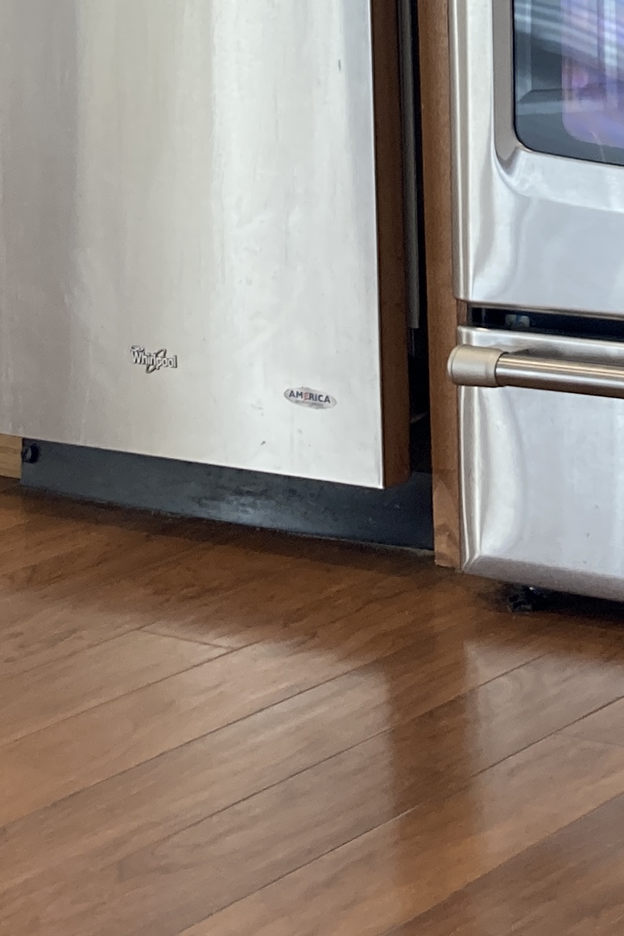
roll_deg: +1.9
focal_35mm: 101
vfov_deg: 19.0
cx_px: 763
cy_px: -207
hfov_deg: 13.2
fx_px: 2627
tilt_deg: +0.7
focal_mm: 3.99
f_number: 1.8
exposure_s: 1/120
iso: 80
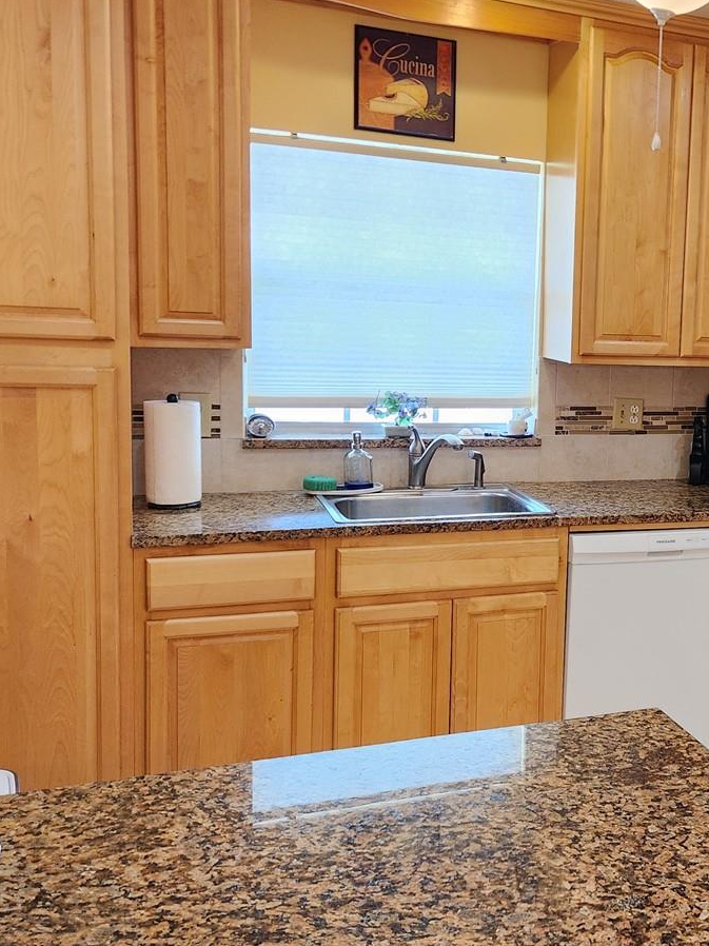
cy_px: 467
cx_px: 693
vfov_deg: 45.8
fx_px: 1120
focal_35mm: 41
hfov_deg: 32.6
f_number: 1.8
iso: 250
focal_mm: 5.4
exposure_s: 1/120
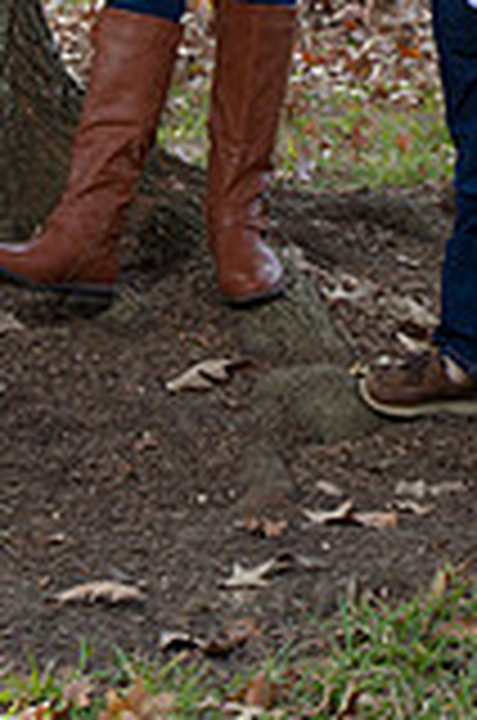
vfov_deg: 7.9
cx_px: 565
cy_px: -261
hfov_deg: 5.3
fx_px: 5170
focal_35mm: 259
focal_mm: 92
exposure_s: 1/100
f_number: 6.3
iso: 160
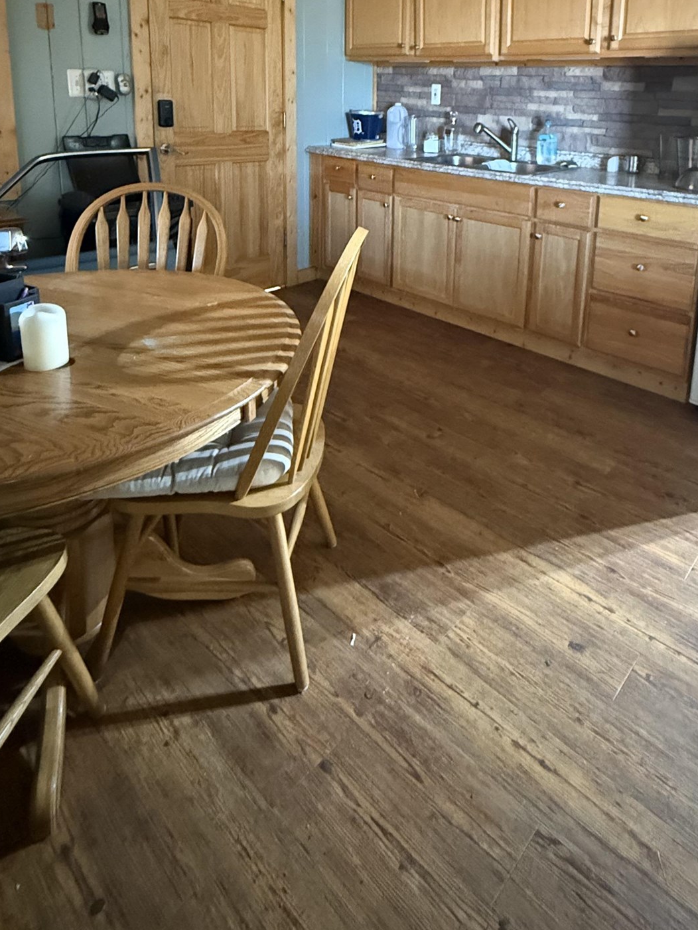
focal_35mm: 23
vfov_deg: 68.3
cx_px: 417
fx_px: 618
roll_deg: -1.0
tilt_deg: -10.7
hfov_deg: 58.5
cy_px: 215
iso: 1600
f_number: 2.2
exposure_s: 1/30
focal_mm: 2.22
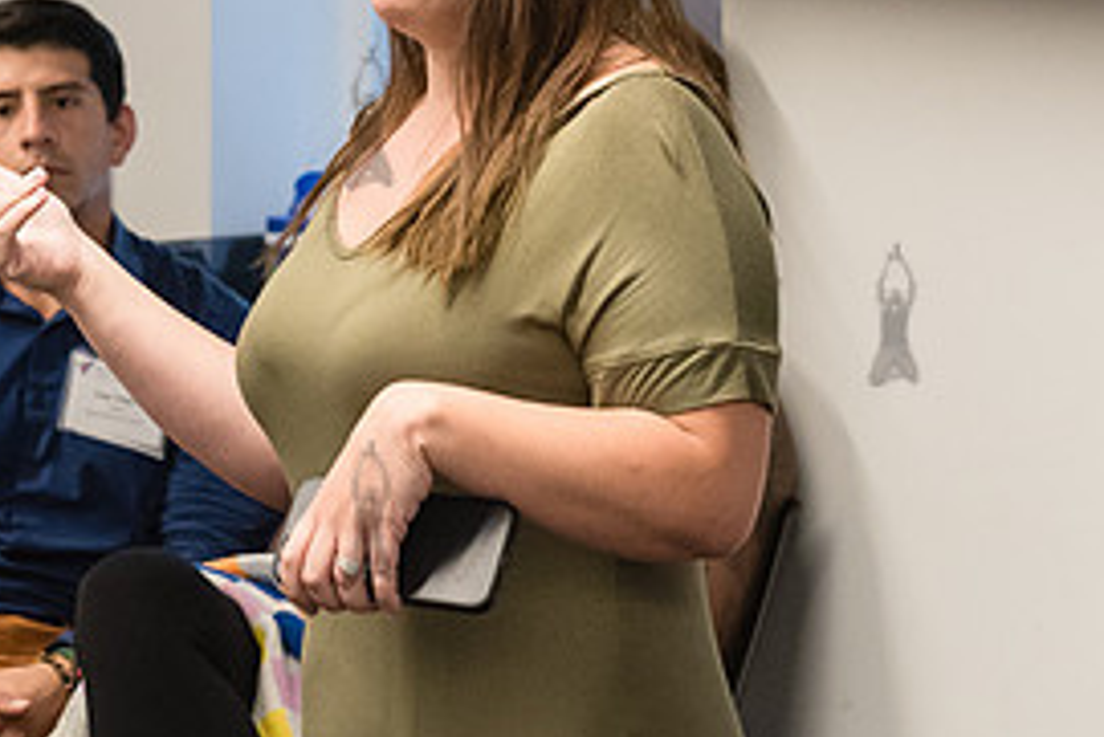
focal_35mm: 176
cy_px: 96
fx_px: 5400
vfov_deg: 7.8
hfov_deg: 11.6
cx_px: 182
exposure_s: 1/250
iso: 2500
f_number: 4.5
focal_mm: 62
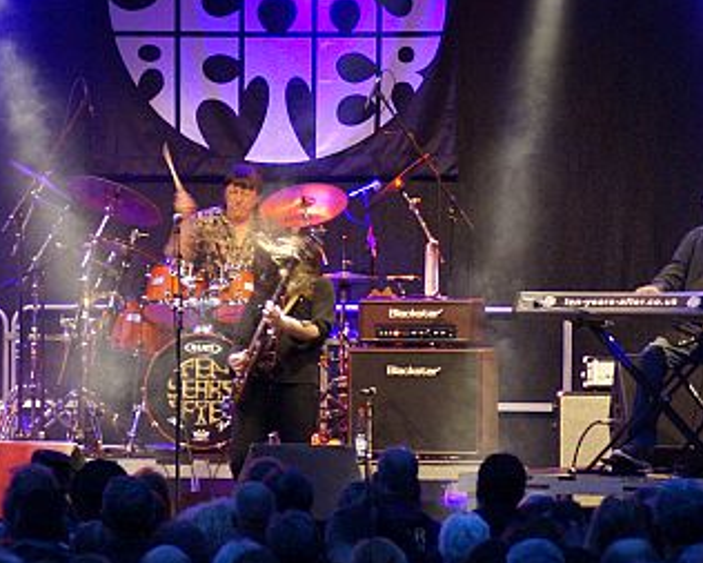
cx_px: 283
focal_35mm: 353
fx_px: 7347
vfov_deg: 4.4
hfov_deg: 5.5
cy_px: 322
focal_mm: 130
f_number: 4
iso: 3200
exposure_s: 1/30
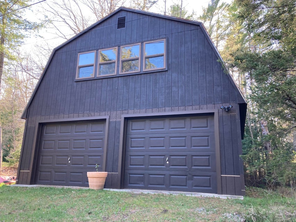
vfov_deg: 49.8
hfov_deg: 63.4
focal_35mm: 28
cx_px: 148
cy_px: 111
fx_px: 239
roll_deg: -0.8
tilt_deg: +13.6
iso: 64
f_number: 1.8
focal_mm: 3.99
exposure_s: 1/121
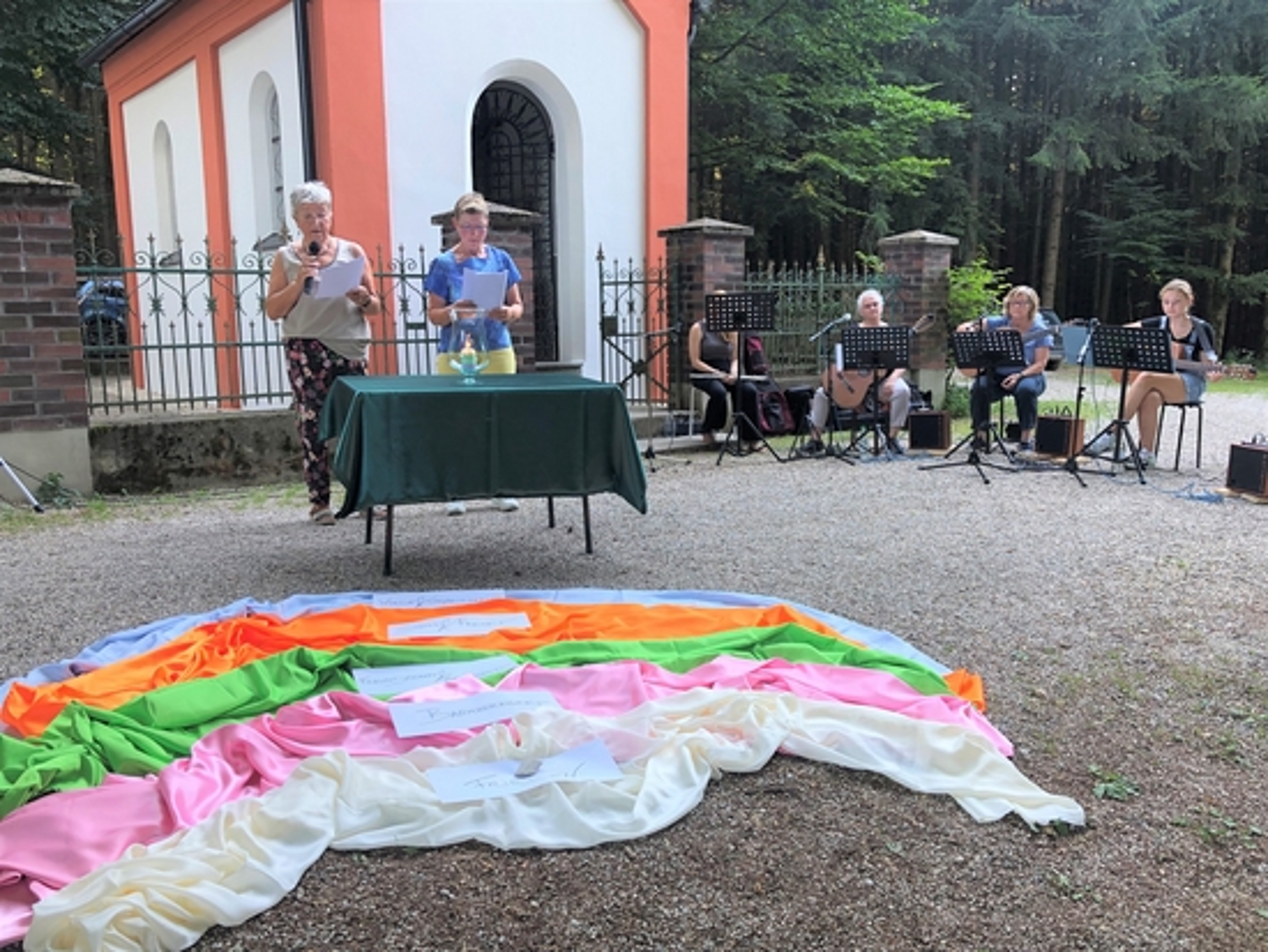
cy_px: 476
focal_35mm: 28
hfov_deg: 63.4
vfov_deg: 49.8
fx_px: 1026
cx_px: 634
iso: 50
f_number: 1.8
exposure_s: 1/120
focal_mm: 4
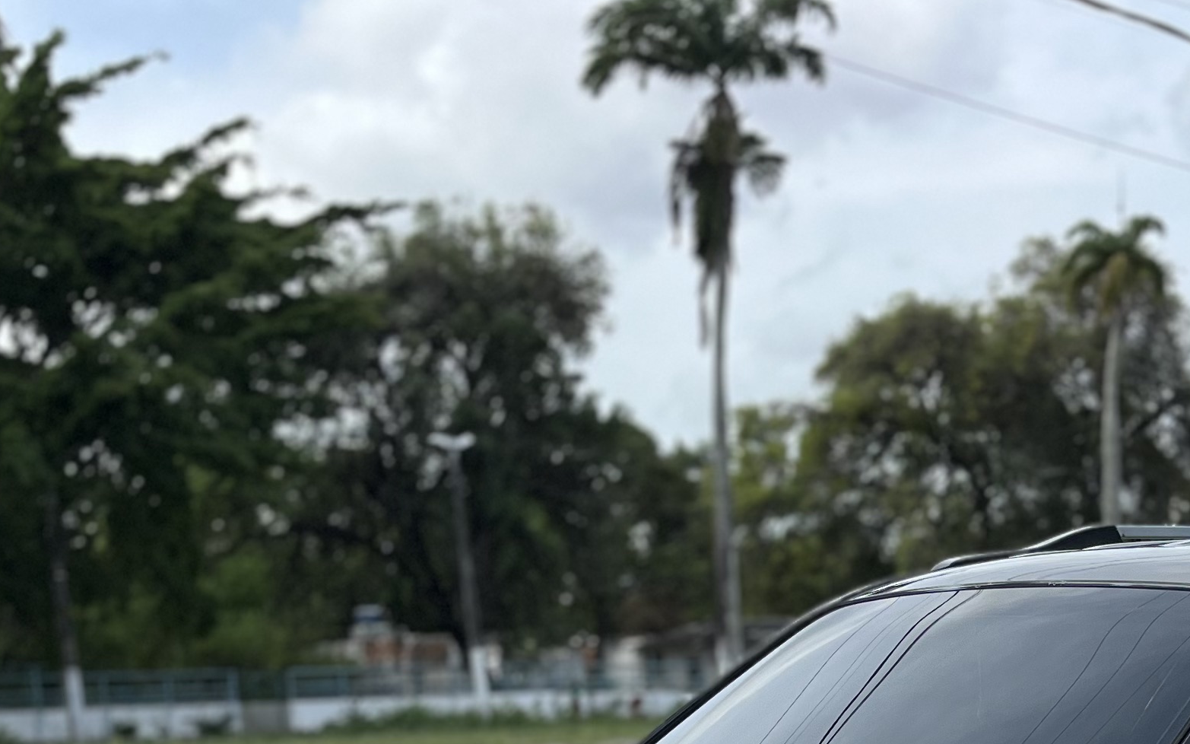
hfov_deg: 28.3
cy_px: 1144
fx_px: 2303
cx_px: 963
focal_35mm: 71
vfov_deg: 16.6
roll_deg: +2.4
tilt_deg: -12.0
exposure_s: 1/1776
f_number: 1.6
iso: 50
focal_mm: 5.1
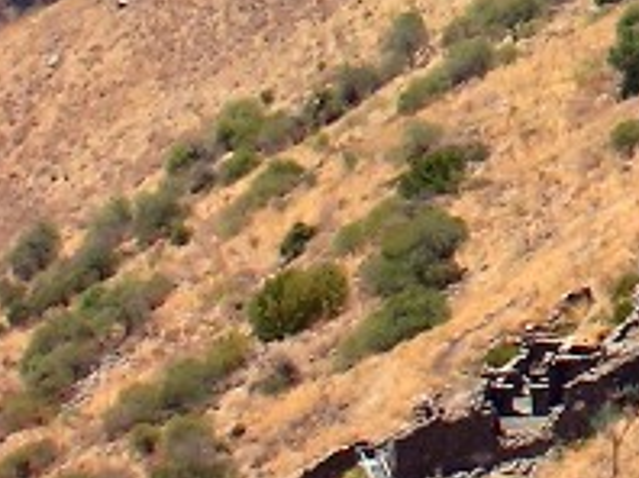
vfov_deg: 4.2
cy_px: -241
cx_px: 1420
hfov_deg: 5.4
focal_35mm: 355
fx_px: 6545
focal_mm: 13
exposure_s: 1/112
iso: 50
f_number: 6.9
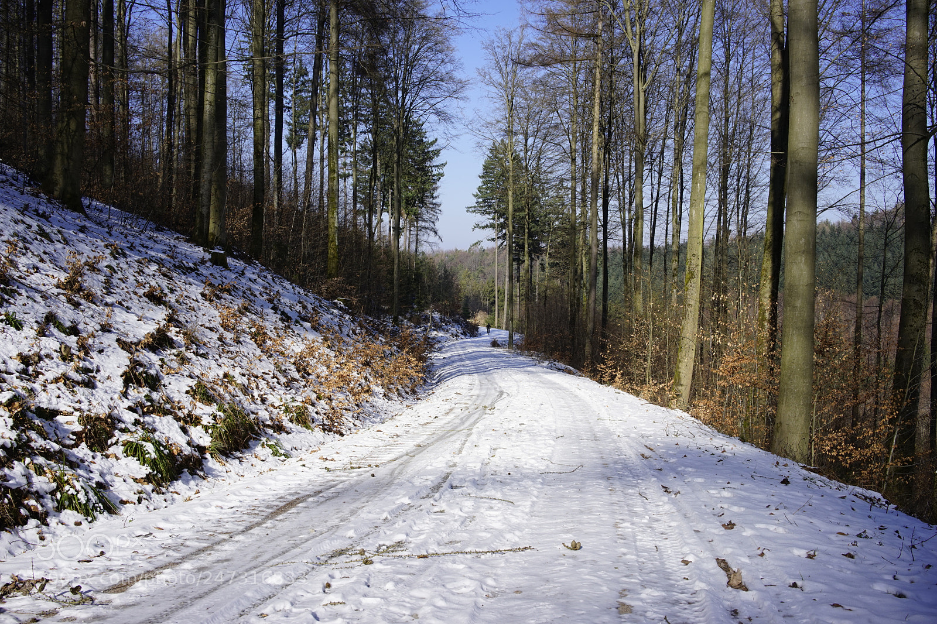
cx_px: 468
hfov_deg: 54.4
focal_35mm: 35
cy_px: 312
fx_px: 911
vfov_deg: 37.8
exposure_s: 1/125
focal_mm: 35
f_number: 11
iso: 100
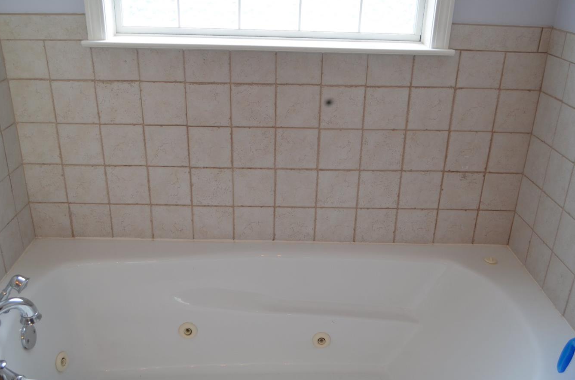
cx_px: 275
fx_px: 590
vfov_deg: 35.7
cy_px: 210
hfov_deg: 52.0
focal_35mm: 37
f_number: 5
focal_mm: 22
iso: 400
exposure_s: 1/100
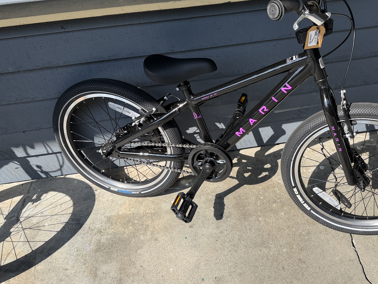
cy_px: 94
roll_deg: +5.4
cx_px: 245
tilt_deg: -36.3
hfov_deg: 54.5
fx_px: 360
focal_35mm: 33
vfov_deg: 42.4
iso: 80
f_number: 1.78
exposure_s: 1/2110
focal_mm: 6.76
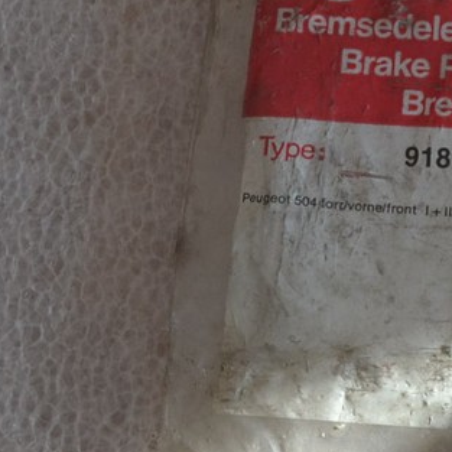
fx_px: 2275
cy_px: 209
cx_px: 851
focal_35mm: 154
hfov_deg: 10.6
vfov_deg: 11.3
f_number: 5.6
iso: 400
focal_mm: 28
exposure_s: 1/125
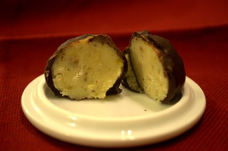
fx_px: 399
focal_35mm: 63
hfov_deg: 31.9
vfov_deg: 21.5
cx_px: 114
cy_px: 76
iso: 800
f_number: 5.3
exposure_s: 1/6
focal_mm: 42
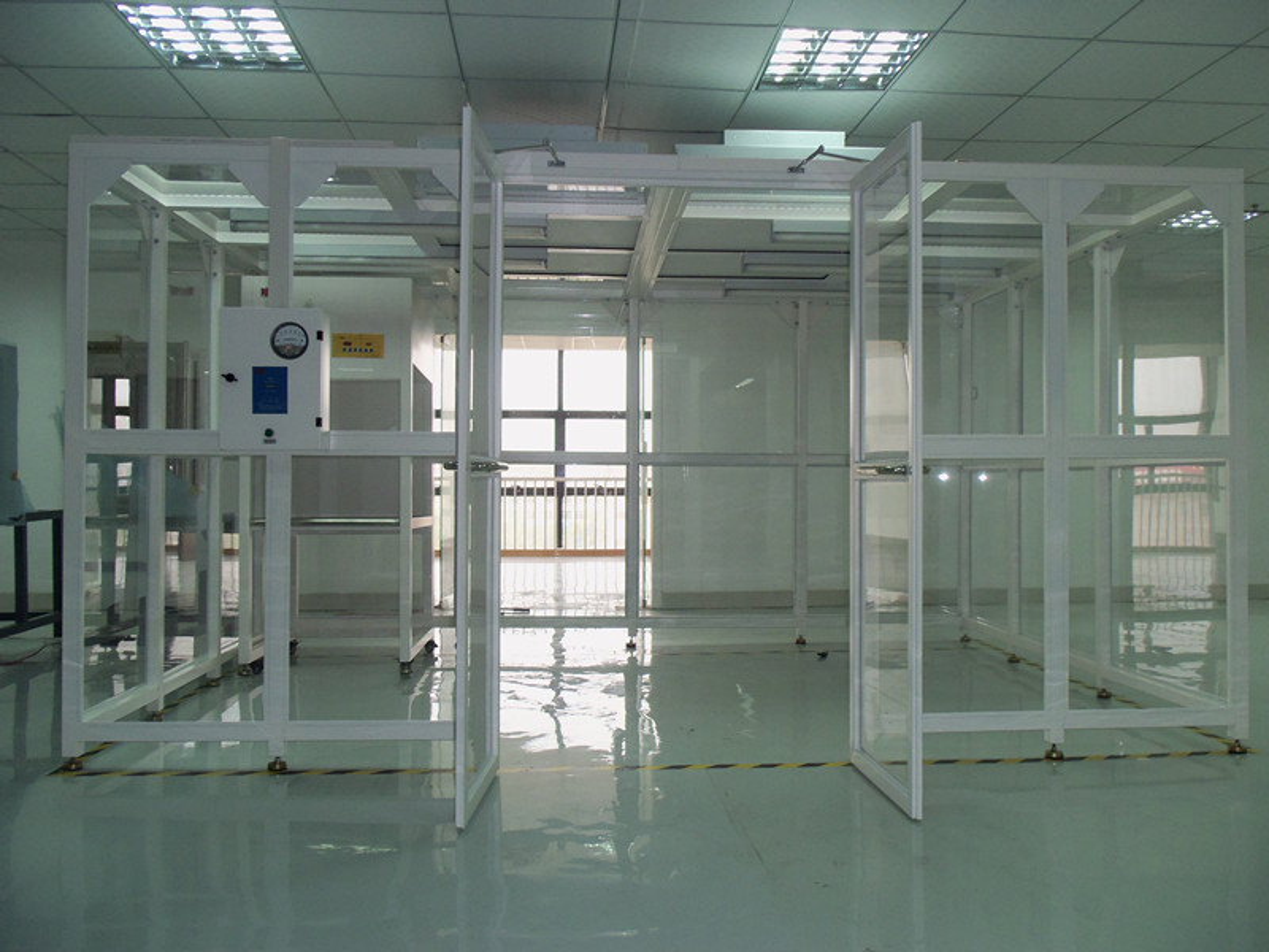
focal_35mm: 29
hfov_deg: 61.7
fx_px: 1063
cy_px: 476
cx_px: 634
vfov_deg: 48.2
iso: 100
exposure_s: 1/30
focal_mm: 5.2
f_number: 3.4
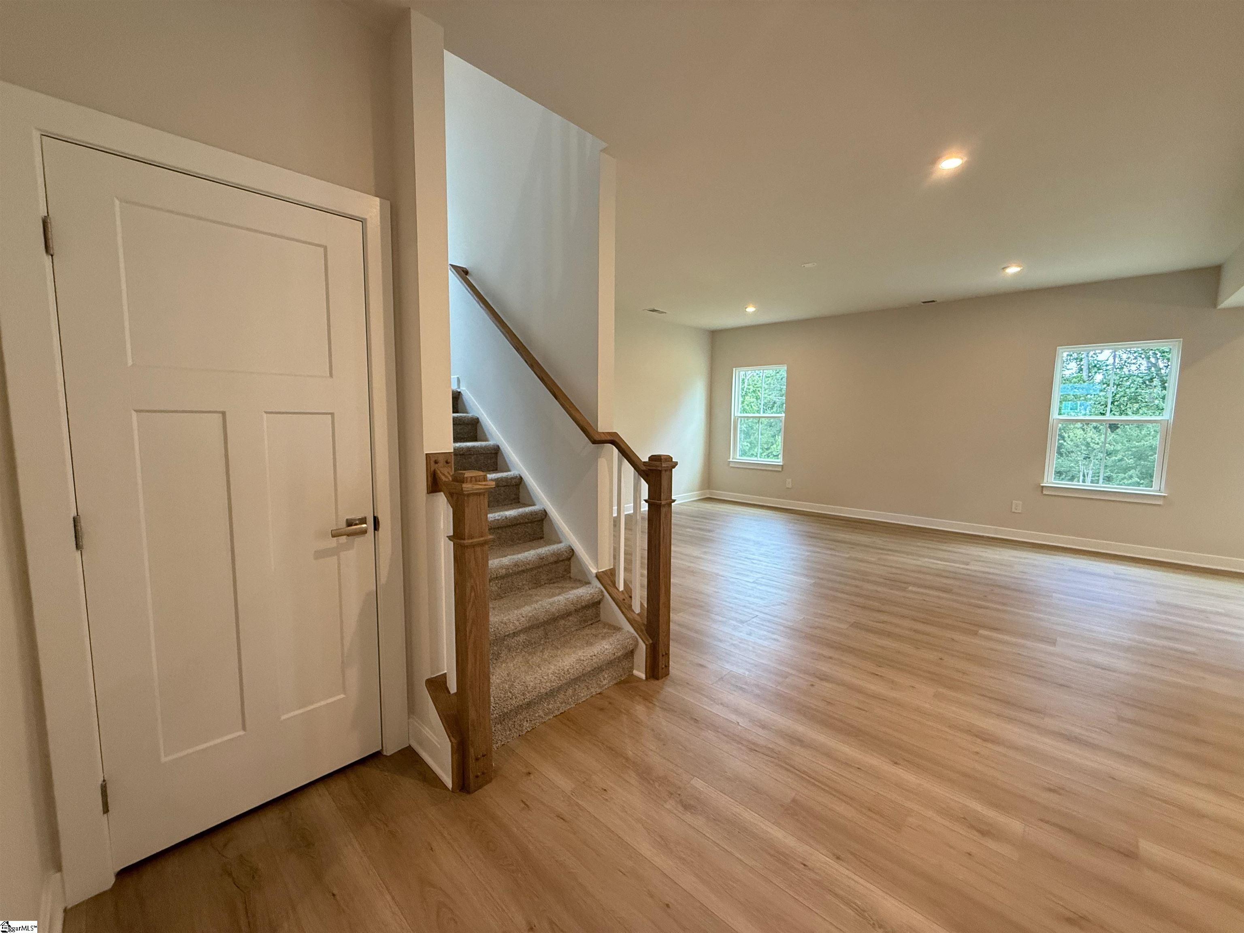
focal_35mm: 14
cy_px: 466
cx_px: 622
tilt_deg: -5.6
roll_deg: -0.7
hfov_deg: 102.1
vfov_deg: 85.7
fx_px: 503
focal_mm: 2.22
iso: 250
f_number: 2.2
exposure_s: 1/120
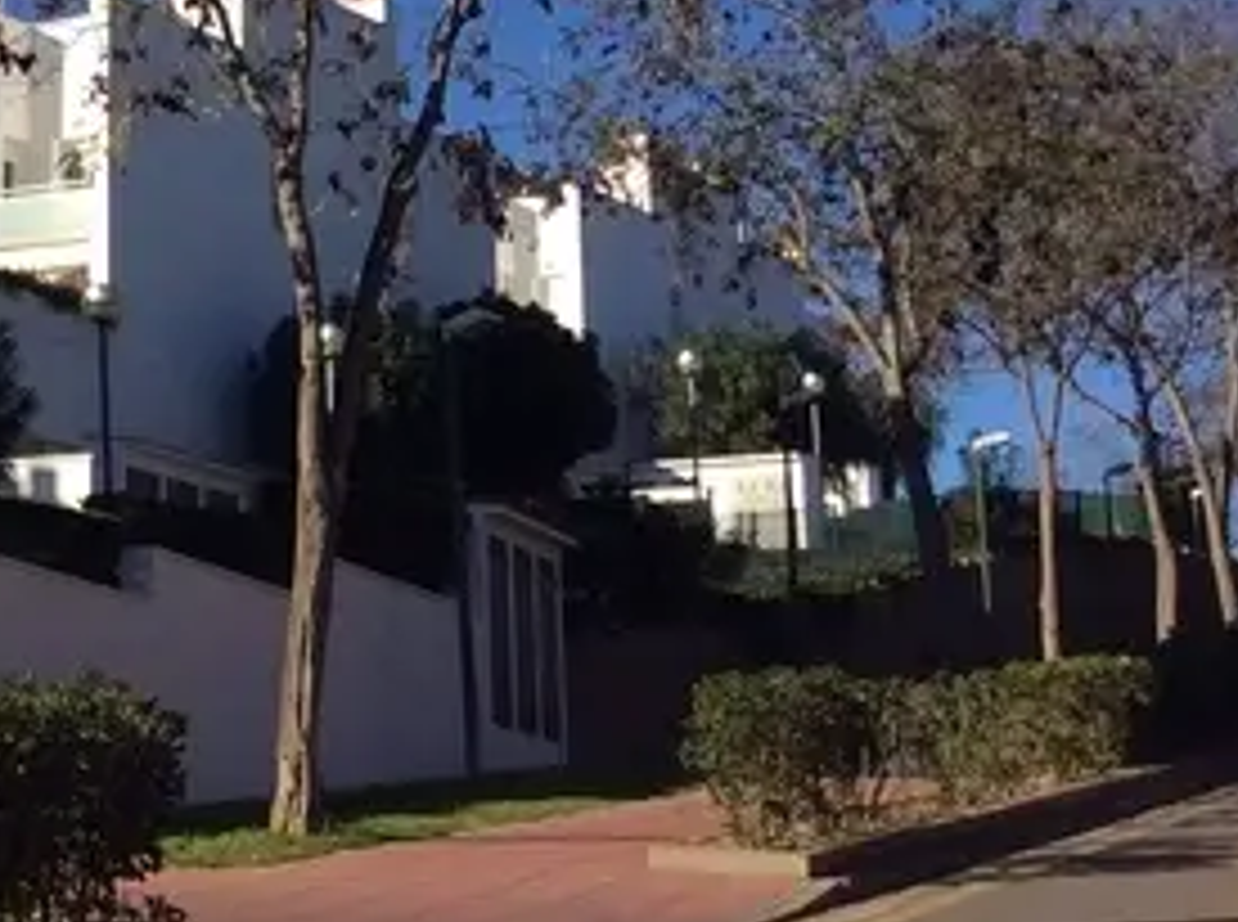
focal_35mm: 96
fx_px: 3426
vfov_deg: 15.2
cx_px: -468
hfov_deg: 18.7
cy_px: 92
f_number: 2.4
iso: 32
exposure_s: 1/1733
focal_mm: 3.3
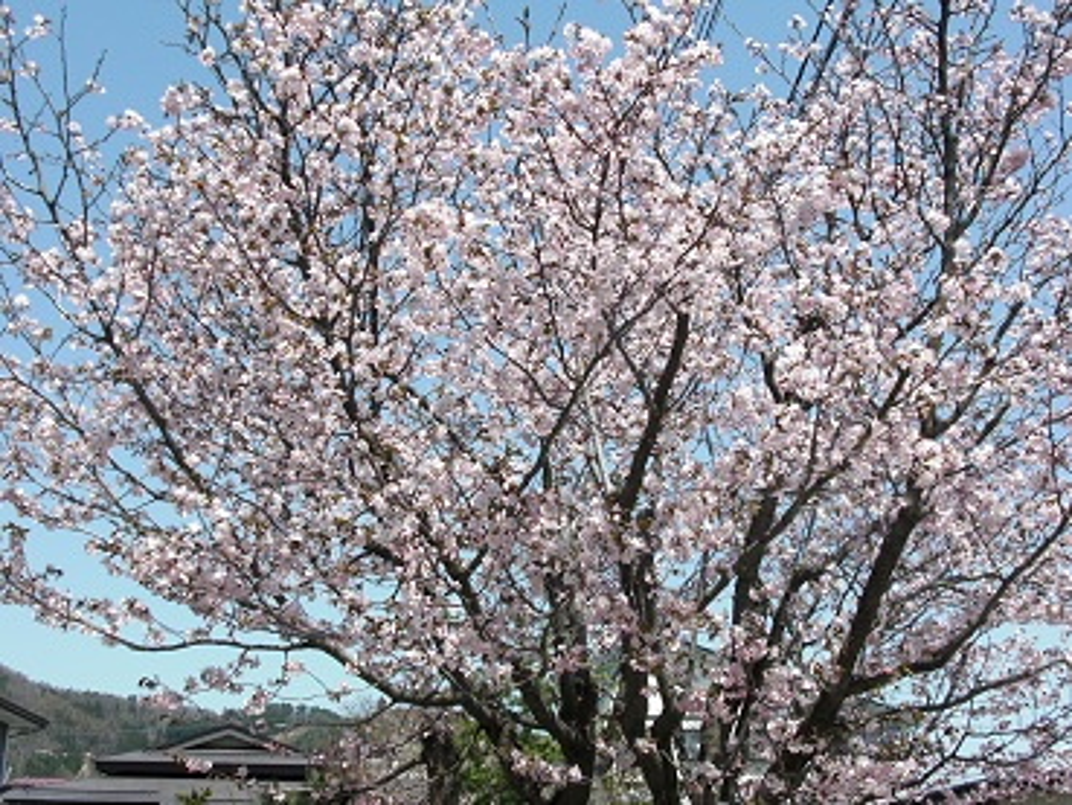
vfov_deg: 33.6
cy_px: 402
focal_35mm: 43
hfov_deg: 43.8
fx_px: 1332
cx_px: 536
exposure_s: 1/640
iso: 50
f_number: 3.1
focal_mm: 7.6
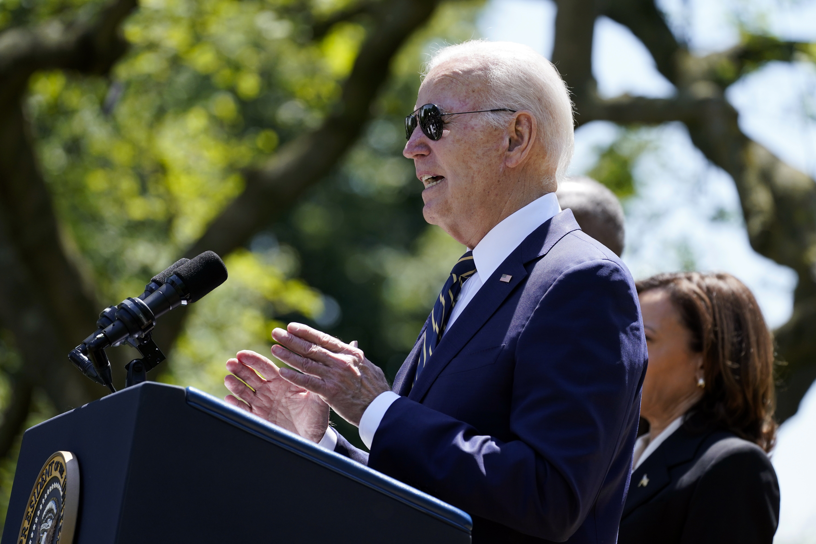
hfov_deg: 8.1
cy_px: 272
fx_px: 5734
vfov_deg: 5.4
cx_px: 408
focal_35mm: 253
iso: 640
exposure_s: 1/1600
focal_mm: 253
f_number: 5.6
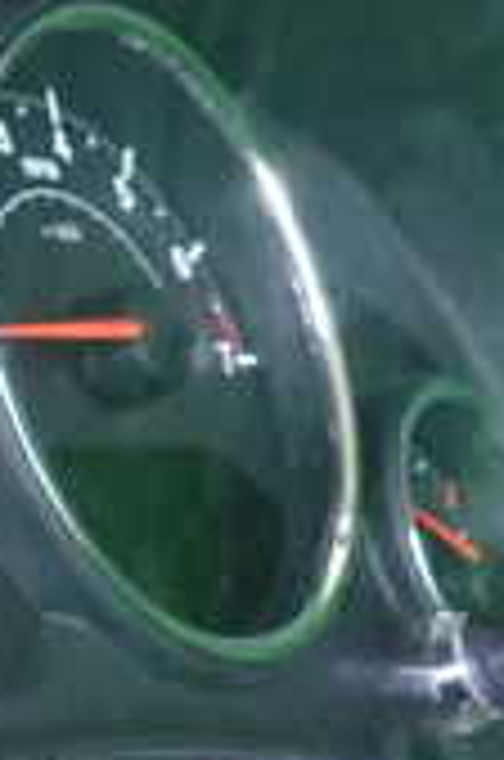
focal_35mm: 111
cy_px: 328
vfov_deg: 18.4
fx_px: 2340
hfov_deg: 11.0
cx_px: -554
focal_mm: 5.4
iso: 800
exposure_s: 1/20
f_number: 2.3
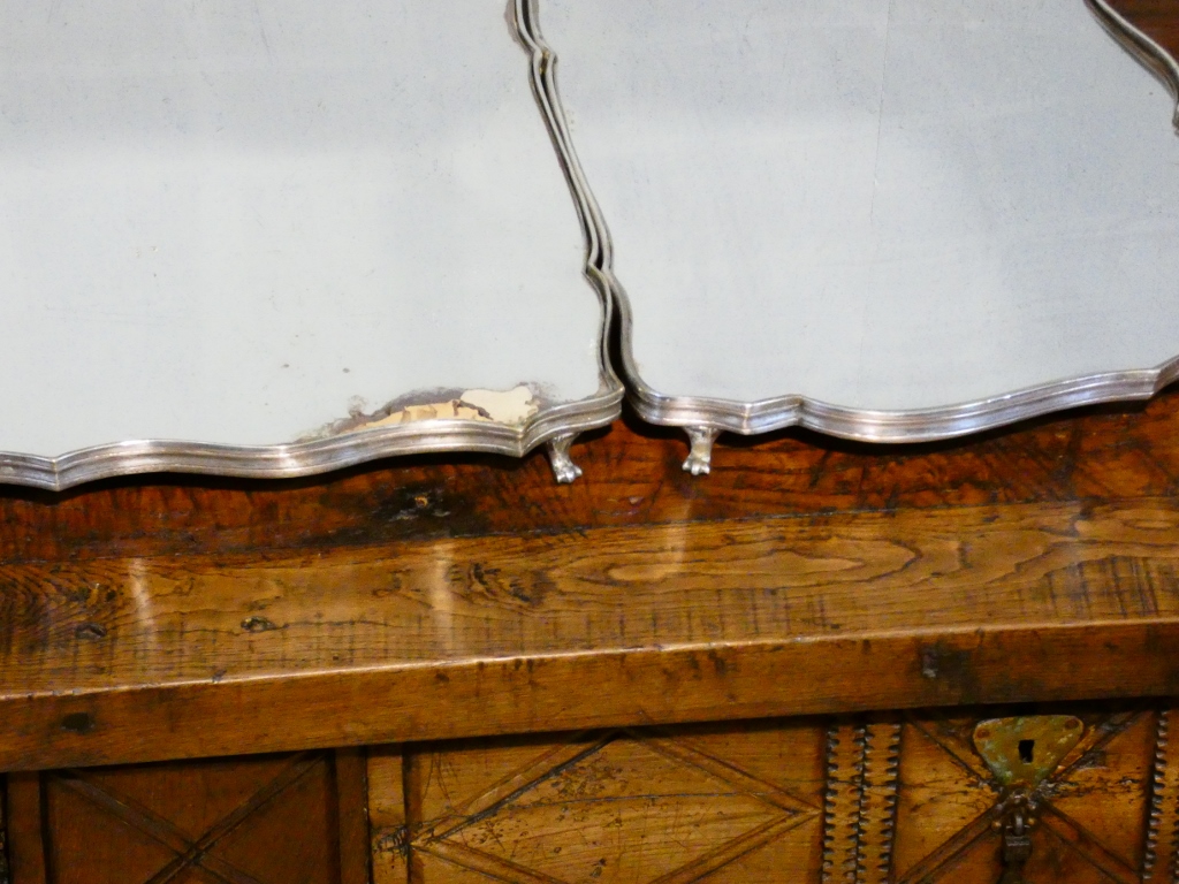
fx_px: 4155
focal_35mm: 122
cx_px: 590
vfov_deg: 12.1
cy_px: 442
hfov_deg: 16.1
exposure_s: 1/125
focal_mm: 21.9
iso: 1600
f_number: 5.1
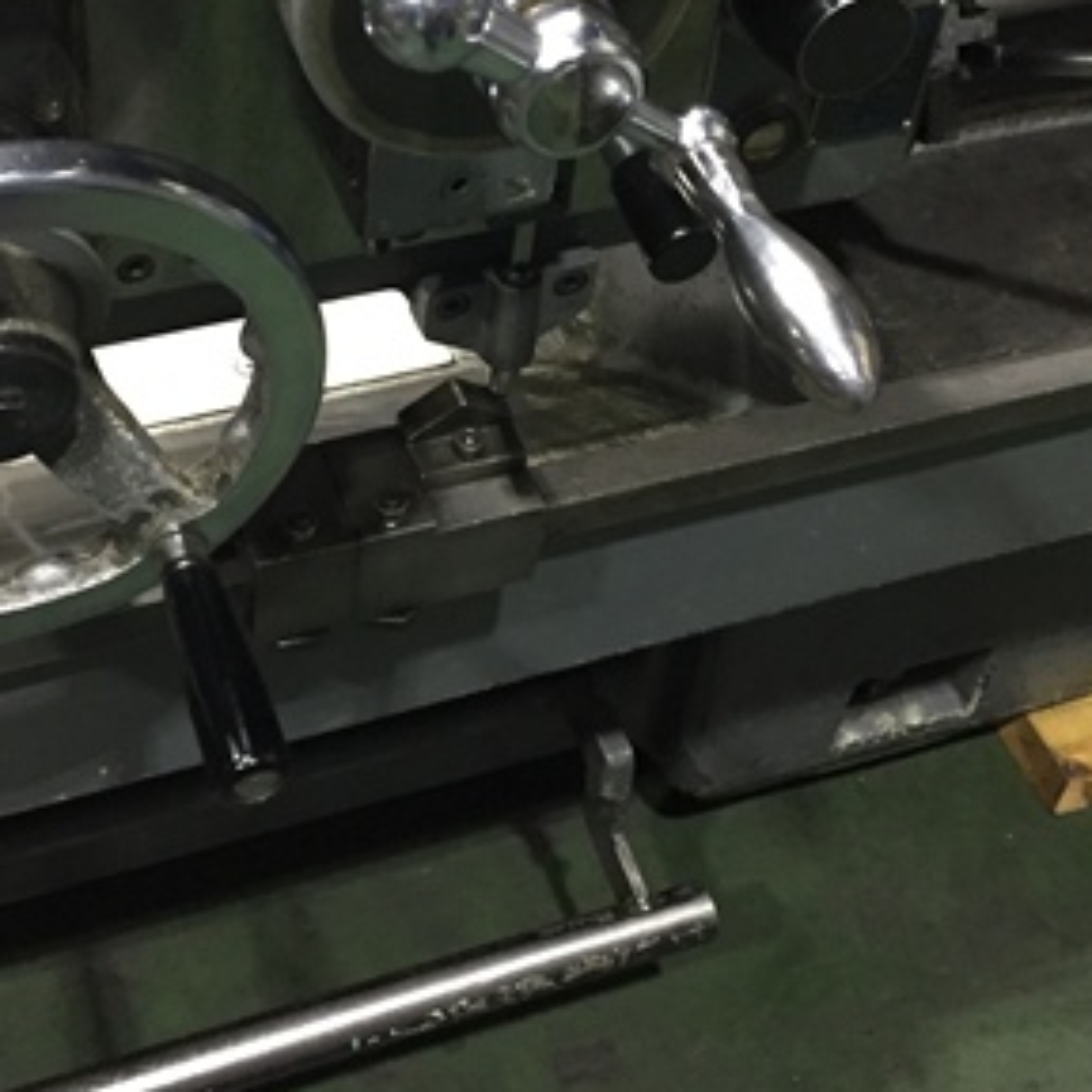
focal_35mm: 57
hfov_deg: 29.9
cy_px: 228
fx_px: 2034
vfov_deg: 29.4
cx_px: 421
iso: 200
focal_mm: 4.15
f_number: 2.2
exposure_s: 1/30
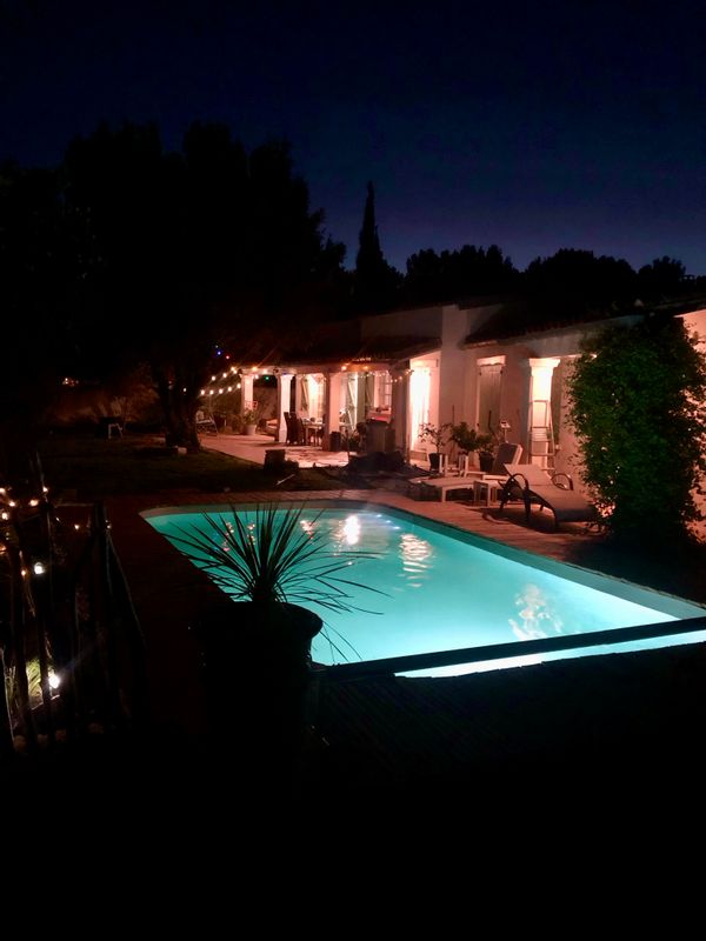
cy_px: 470
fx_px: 761
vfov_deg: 63.4
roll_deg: -2.1
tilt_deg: -5.5
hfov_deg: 49.7
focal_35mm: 28
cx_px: 353
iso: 160
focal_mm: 4
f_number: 1.8
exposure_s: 1/4
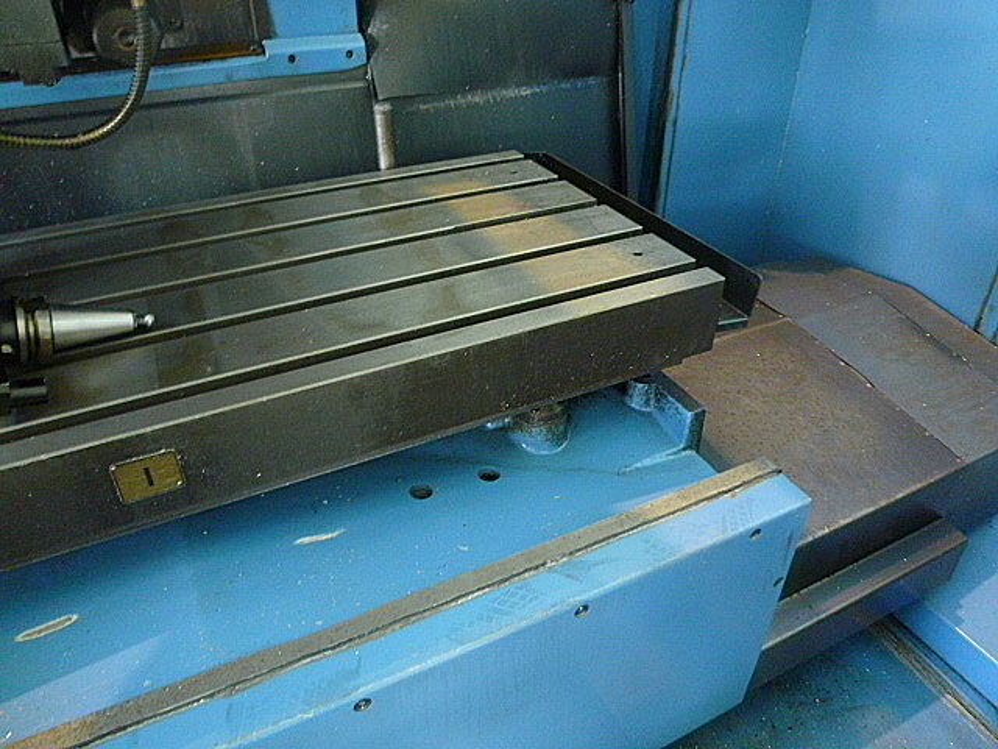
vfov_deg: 54.9
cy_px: 374
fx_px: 721
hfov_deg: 69.4
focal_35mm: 25
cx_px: 499
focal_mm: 4.5
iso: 400
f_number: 2.8
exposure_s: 1/4
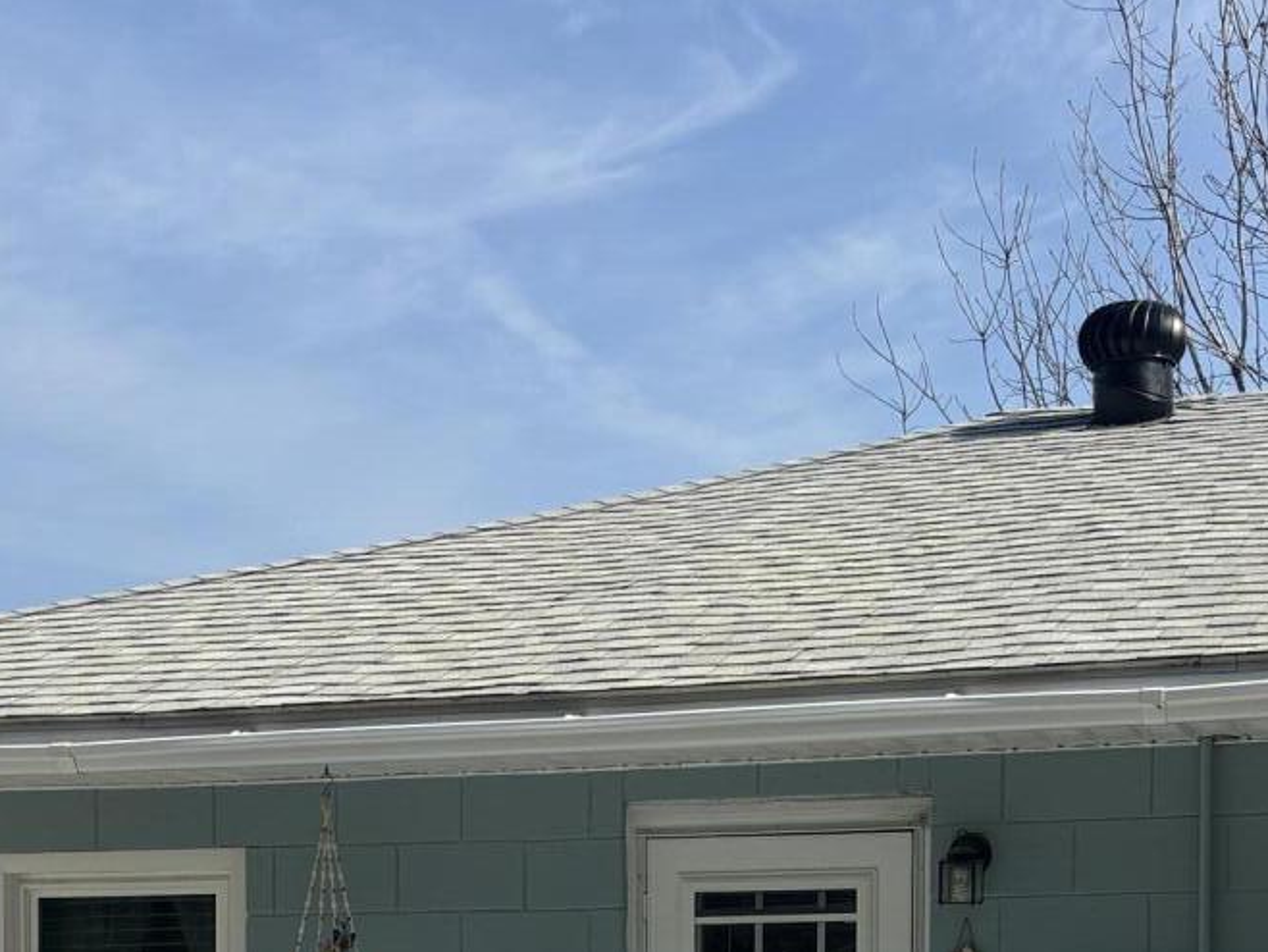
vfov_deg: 17.8
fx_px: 2895
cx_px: 551
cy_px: 1129
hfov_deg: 24.7
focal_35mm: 79
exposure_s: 1/3788
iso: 50
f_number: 1.6
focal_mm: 5.96
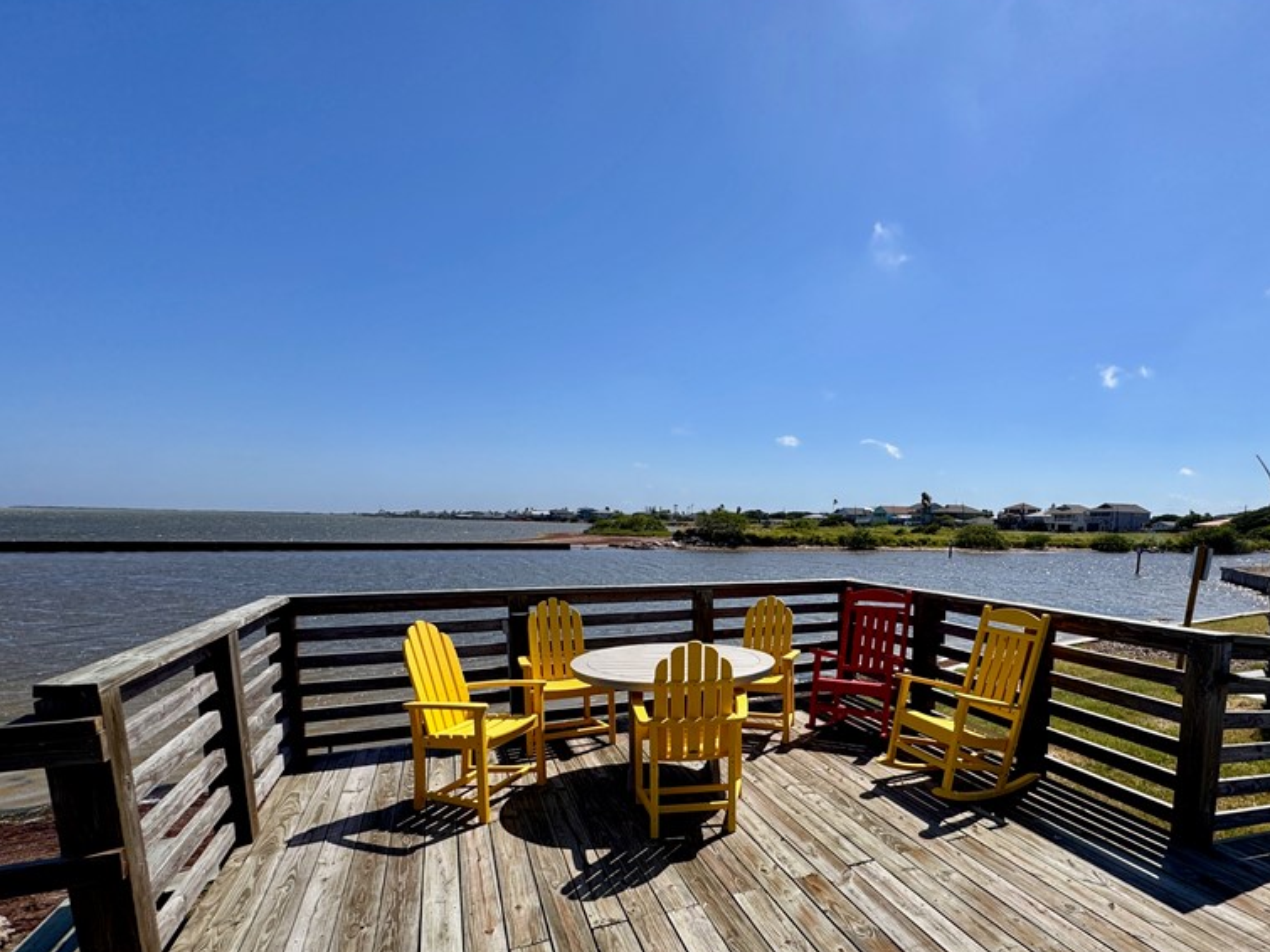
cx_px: 806
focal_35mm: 19
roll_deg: -1.5
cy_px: 622
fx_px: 697
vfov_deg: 67.1
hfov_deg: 82.8
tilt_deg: -8.6
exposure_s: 1/2985
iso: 50
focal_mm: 2.22
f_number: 2.2
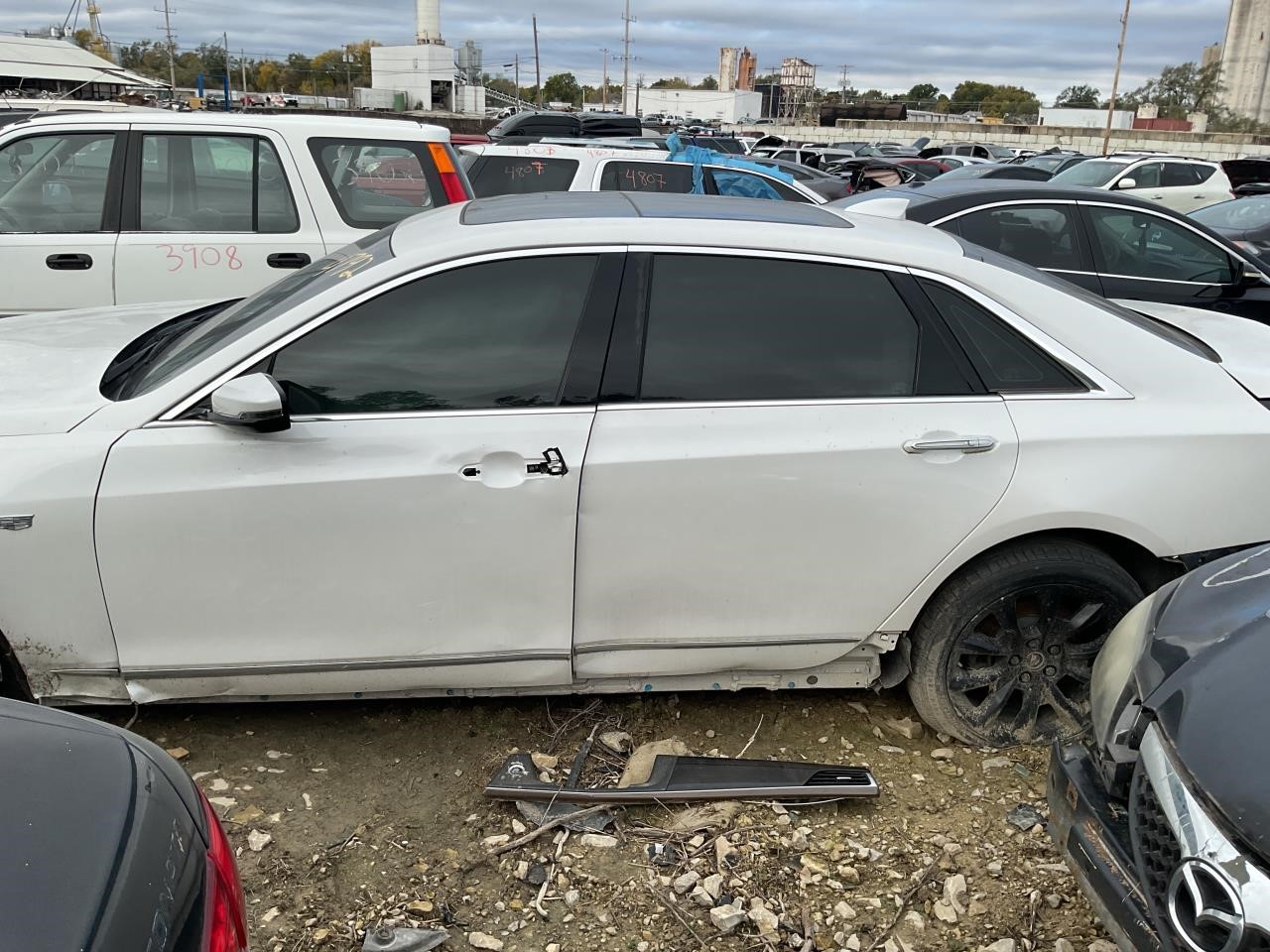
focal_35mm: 29
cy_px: 476
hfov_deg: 61.7
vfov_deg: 48.2
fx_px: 1064
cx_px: 635
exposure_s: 1/719
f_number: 1.8
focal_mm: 3
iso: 16
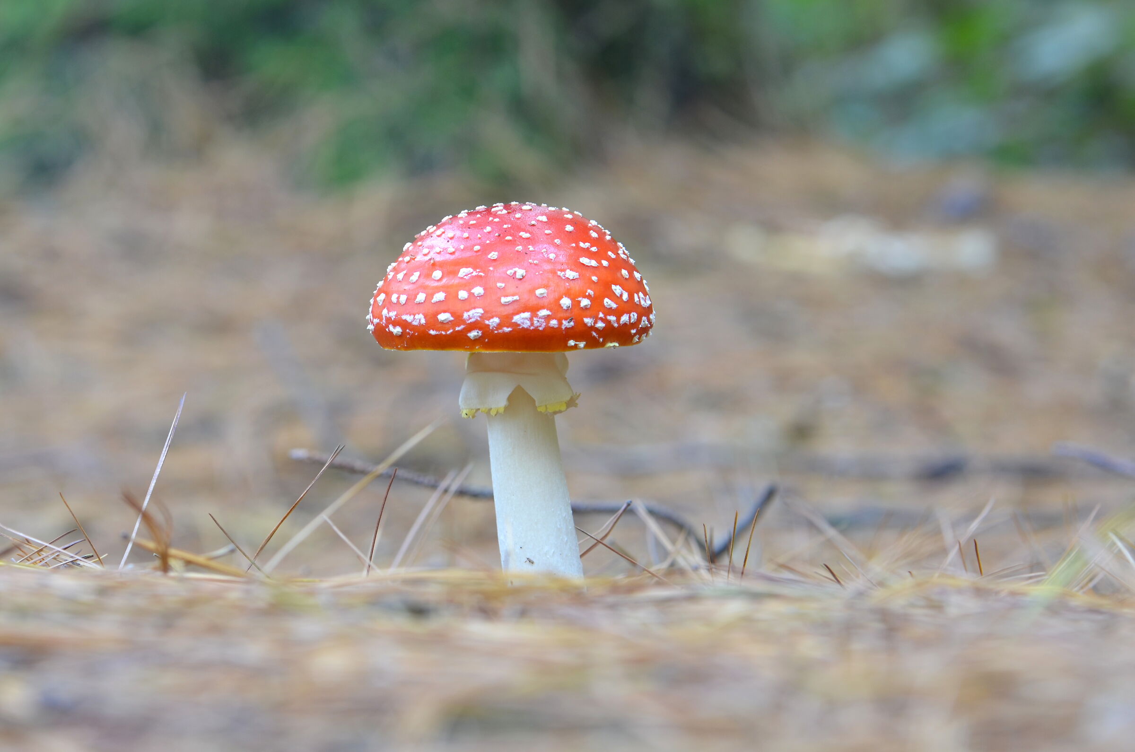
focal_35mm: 158
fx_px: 4956
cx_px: 568
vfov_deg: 8.7
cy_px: 376
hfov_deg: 13.1
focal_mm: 105
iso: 200
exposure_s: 1/3
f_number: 8
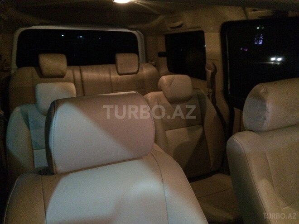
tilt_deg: -12.3
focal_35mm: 29
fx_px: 250
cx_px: 150
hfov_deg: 61.7
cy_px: 112
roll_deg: -1.4
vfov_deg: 48.2
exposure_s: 1/17
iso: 1000
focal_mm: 4.15
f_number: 2.2
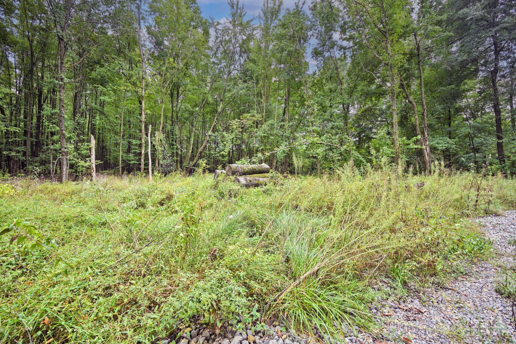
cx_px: 258
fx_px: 201
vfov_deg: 81.2
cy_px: 172
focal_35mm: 14
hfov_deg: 104.3
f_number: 4
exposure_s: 1/250
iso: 320
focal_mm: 14
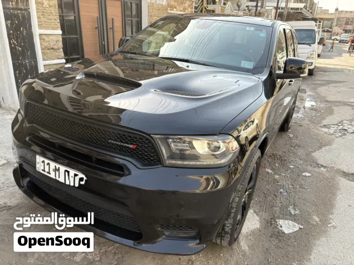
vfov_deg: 53.1
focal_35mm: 26
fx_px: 266
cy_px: 132
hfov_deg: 67.3
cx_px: 177
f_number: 1.6
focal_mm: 5.96
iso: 50
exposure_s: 1/566
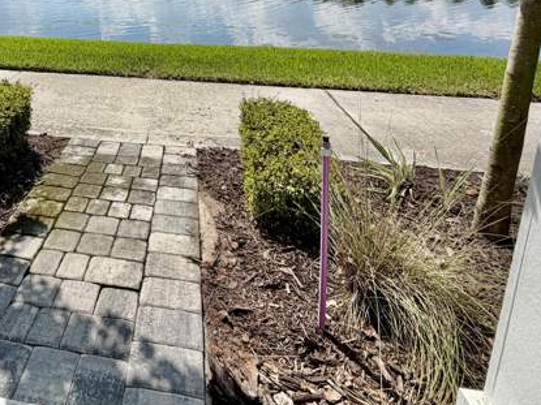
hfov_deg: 61.0
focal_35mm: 27
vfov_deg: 45.1
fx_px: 422
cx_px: 123
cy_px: 20
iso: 20
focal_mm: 2.22
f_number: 2.2
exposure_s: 1/1167
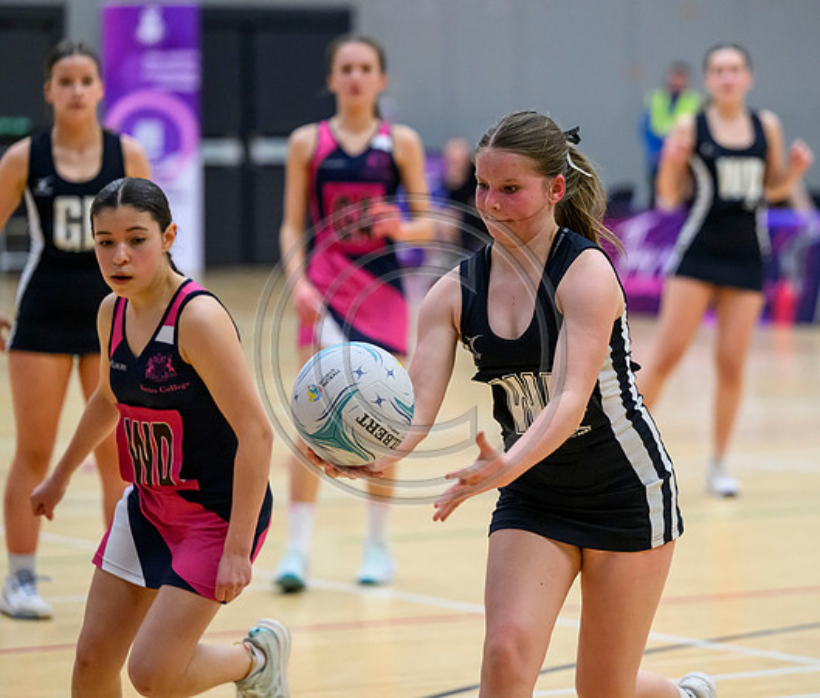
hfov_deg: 10.5
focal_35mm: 180
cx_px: 556
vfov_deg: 8.9
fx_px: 4478
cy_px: 327
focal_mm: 145
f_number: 3.2
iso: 6400
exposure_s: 1/1000
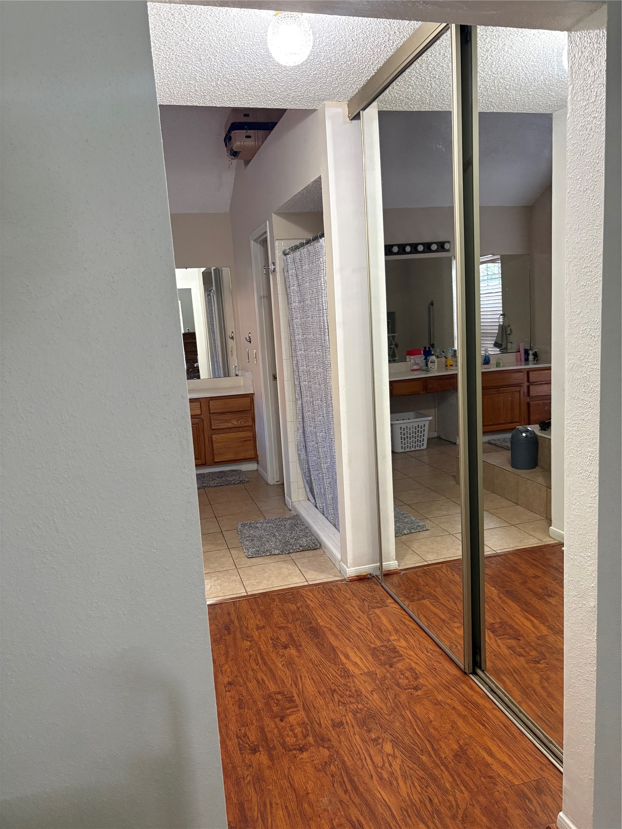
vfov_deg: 67.3
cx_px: 311
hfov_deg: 53.1
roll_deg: +3.8
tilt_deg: -9.8
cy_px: 414
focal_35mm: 26
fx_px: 623
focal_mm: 5.96
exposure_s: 1/60
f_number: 1.6
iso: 320
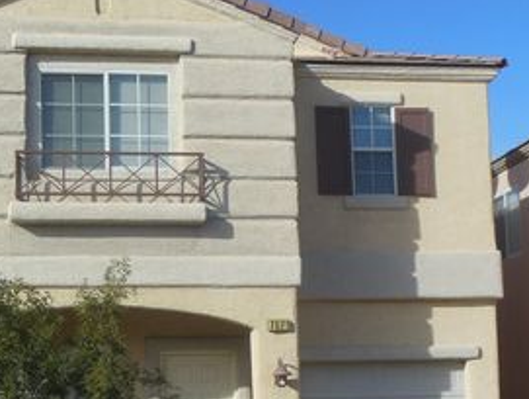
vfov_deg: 20.8
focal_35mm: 70
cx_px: 195
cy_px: 328
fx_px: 1071
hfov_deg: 27.6
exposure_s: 1/1250
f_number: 3.6
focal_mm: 6.8
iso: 125
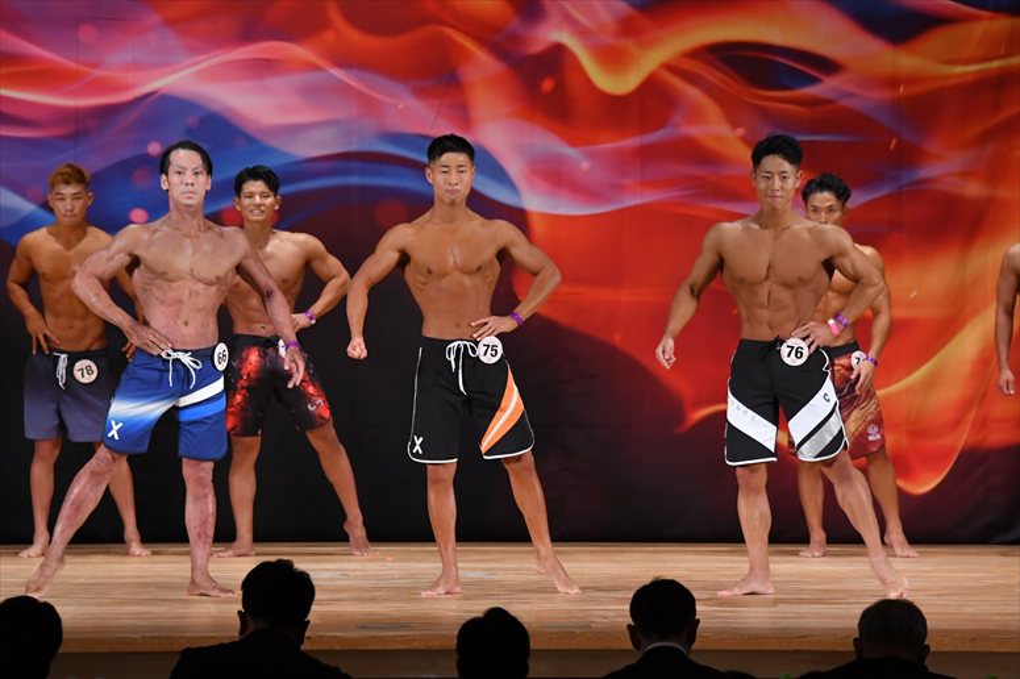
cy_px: 340
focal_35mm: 187
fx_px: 5296
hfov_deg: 11.0
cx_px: 510
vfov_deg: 7.3
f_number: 5.6
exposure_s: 1/400
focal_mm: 125
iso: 3200
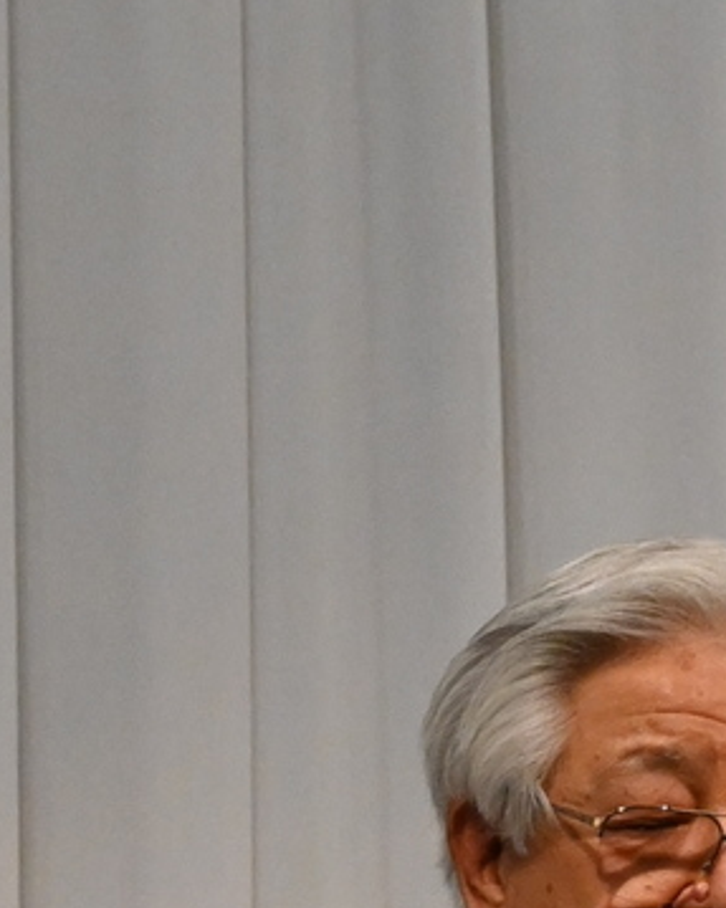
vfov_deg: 5.4
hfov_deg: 4.3
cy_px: 782
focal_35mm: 356
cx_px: 491
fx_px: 9566
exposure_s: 1/125
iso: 2000
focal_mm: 42
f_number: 5.6
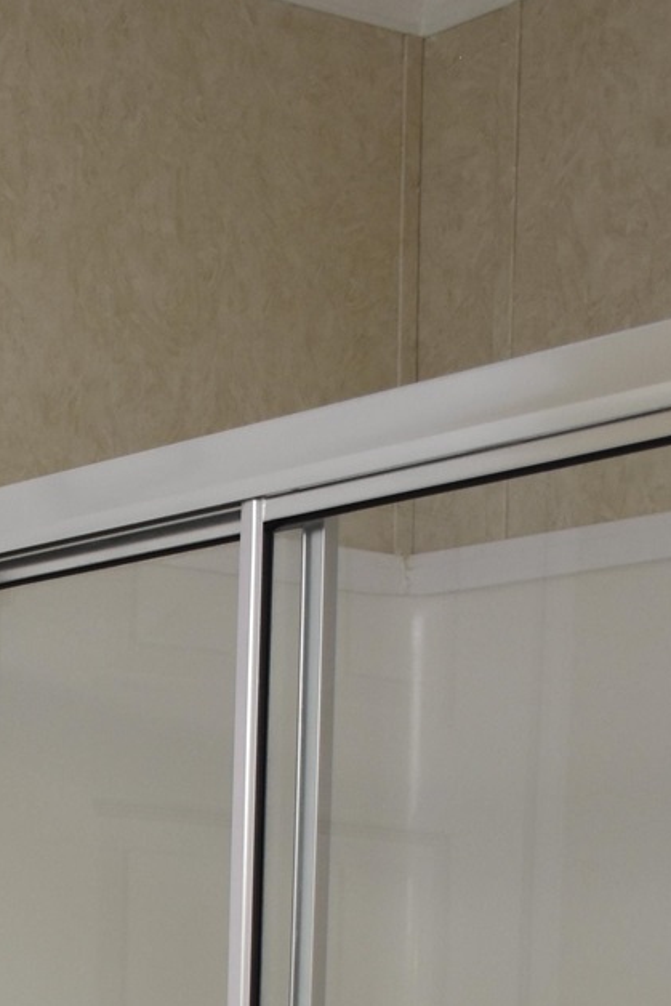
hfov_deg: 11.8
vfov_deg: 17.0
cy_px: 1448
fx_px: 3073
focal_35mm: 110
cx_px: -399
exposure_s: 1/60
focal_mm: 20
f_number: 4
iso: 360
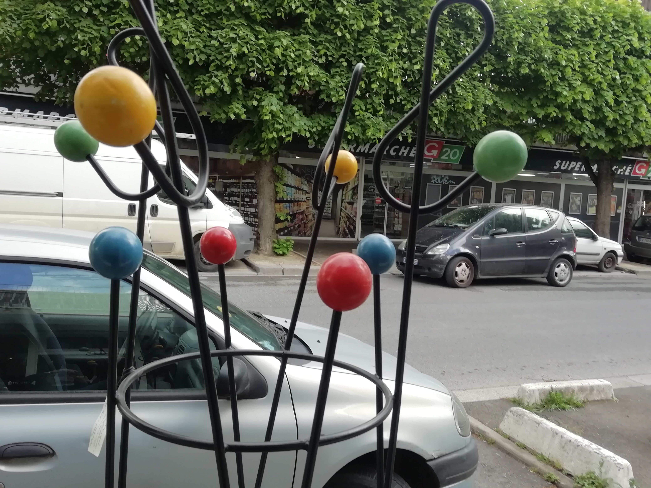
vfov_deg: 48.2
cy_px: 244
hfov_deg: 61.7
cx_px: 326
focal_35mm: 29
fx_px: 545
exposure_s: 1/138
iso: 50
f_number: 2.2
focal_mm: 3.46
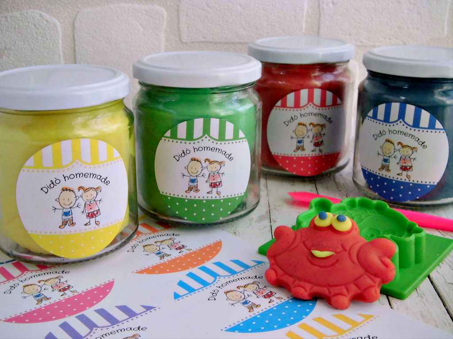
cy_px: 170
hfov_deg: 40.4
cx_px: 226
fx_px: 615
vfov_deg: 30.9
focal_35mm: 47
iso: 200
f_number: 3.4
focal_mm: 8.3
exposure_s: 1/60
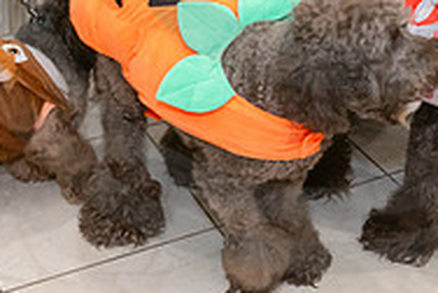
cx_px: 326
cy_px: -138
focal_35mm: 74
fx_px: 902
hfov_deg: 27.0
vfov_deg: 16.9
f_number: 9
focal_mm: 24
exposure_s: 1/60
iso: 2500
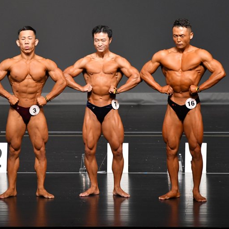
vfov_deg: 4.8
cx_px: 113
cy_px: 115
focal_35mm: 366
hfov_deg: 4.8
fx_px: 2739
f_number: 5.6
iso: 2500
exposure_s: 1/400
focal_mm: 190
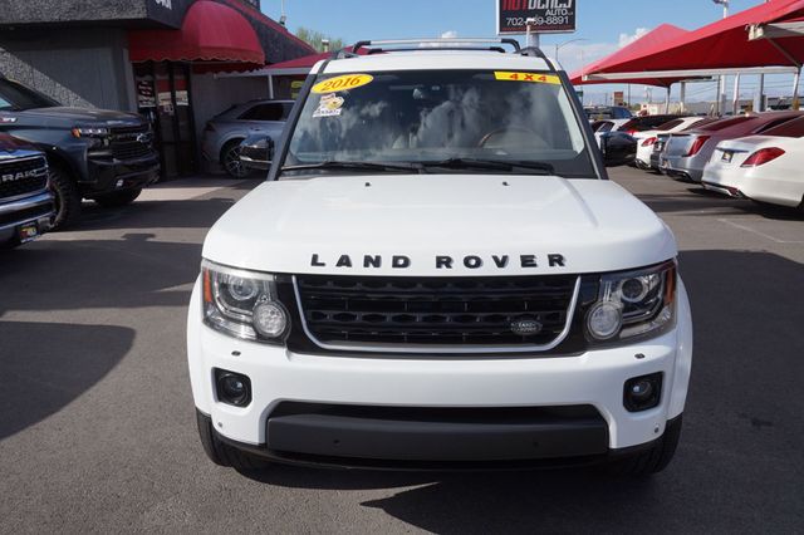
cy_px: 268
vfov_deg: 43.6
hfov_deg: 62.0
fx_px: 670
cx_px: 402
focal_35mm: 30
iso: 100
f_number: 9
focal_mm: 20
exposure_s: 1/250
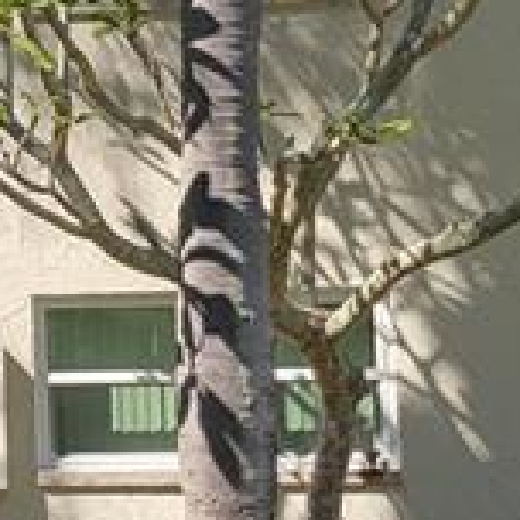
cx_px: -551
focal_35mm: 155
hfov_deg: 10.3
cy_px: 216
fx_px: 2634
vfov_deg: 11.3
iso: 40
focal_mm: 5.4
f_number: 1.8
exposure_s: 1/1238
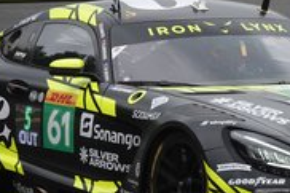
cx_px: 215
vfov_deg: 1.3
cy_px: 115
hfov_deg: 1.9
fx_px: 8652
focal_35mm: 1075
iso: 125
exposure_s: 1/800
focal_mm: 159.66
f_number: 4
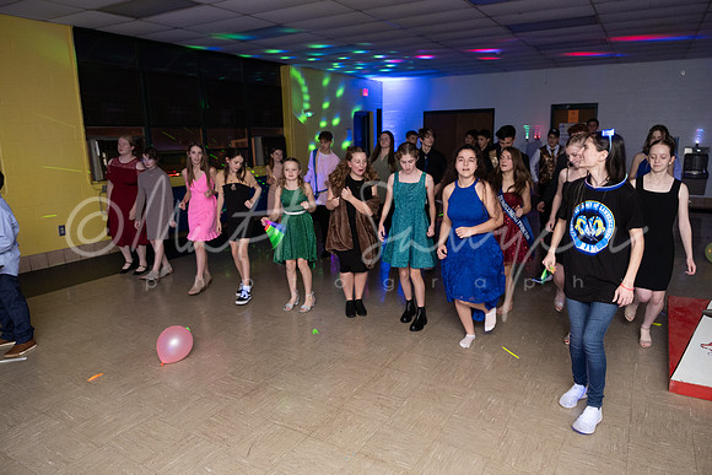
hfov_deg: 73.7
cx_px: 356
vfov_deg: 53.2
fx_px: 475
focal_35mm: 24
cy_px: 238
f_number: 2.8
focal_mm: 16
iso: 1600
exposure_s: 1/30
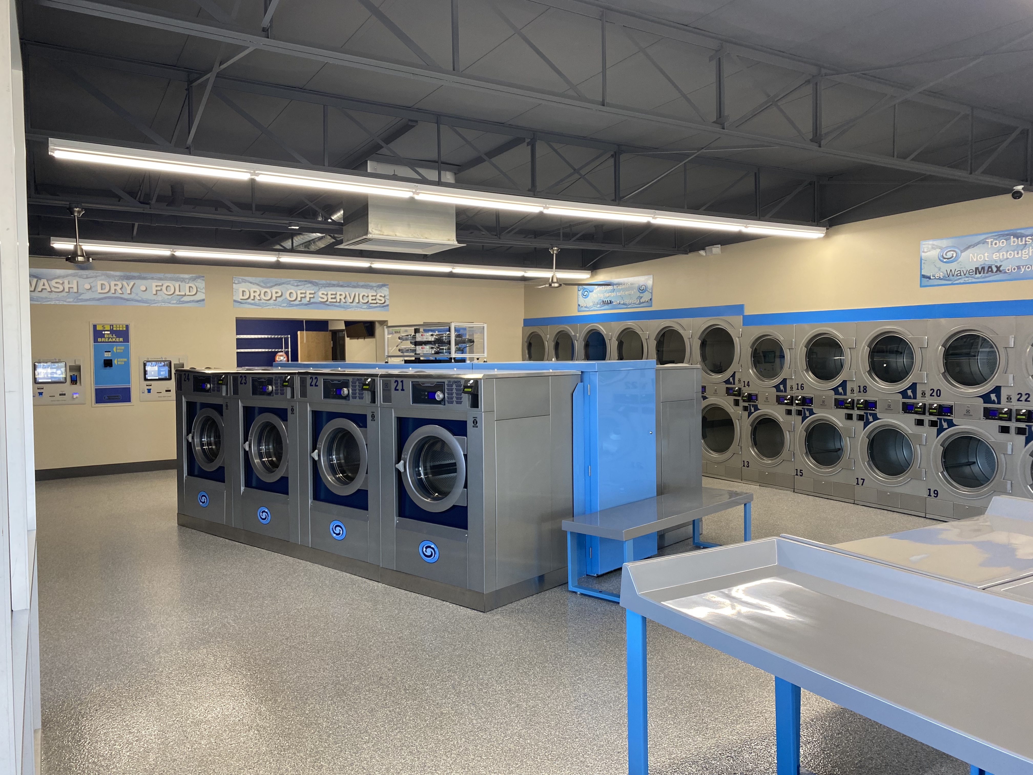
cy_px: 388
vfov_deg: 53.1
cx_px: 516
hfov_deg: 67.3
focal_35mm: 26
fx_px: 776
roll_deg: -0.2
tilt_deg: -1.4
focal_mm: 4.25
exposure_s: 1/120
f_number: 1.8
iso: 125
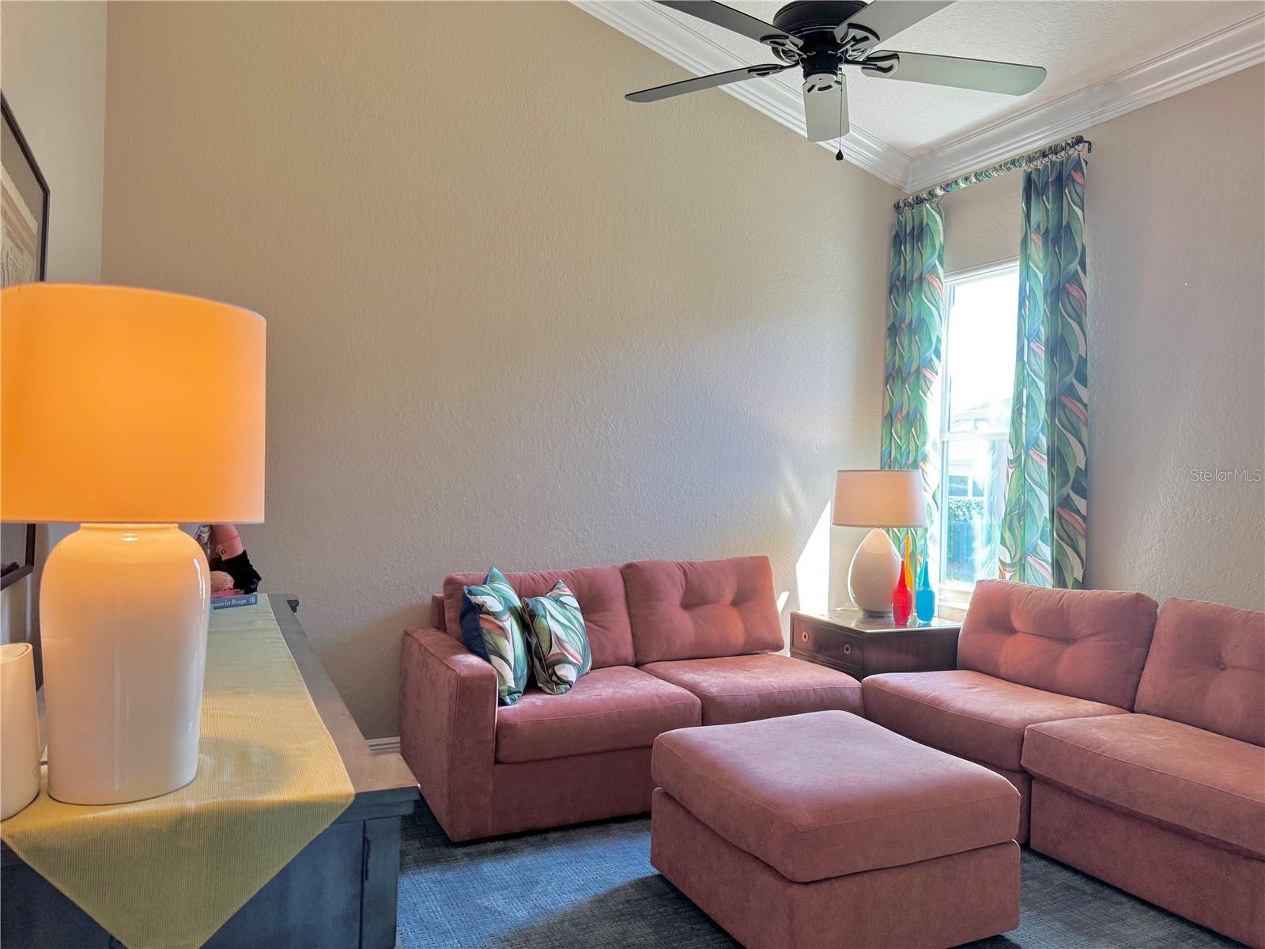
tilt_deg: -1.6
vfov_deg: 56.8
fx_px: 877
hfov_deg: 71.6
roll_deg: -1.5
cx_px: 632
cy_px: 474
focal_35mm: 24
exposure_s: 1/120
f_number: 1.78
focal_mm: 6.76
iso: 200
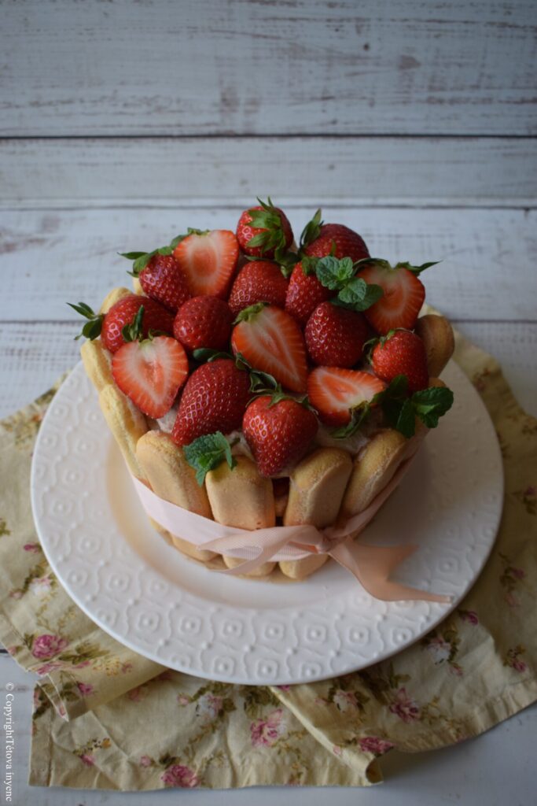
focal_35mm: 39
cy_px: 403
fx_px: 872
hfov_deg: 34.2
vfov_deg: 49.5
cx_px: 268
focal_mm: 26
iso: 400
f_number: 5
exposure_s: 1/100
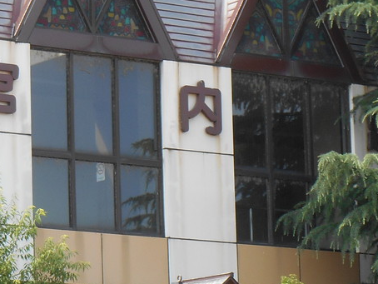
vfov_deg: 6.7
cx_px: -97
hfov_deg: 8.8
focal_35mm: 222
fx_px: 2425
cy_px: 246
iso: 80
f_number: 4.5
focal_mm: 12.5
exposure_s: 1/160
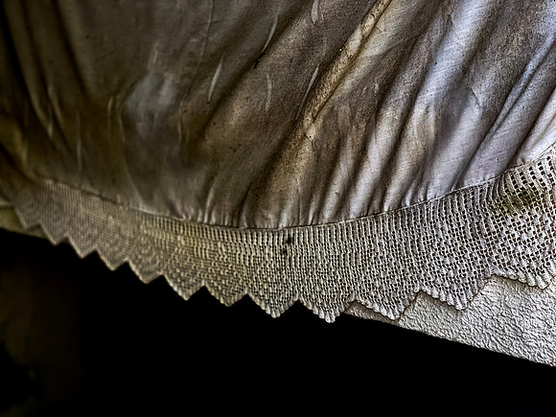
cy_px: 208
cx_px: 278
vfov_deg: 22.9
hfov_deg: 30.3
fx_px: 1028
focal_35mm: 64
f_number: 2.2
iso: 200
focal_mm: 7.5
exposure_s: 1/120
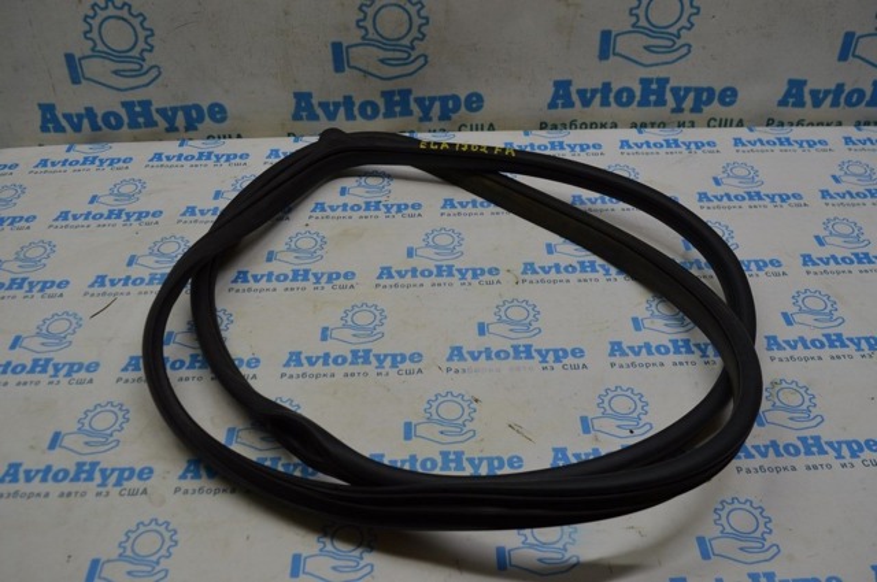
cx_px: 438
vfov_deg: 39.9
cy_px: 291
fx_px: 803
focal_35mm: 33
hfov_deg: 57.3
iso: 200
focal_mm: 22
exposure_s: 1/60
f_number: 5.6
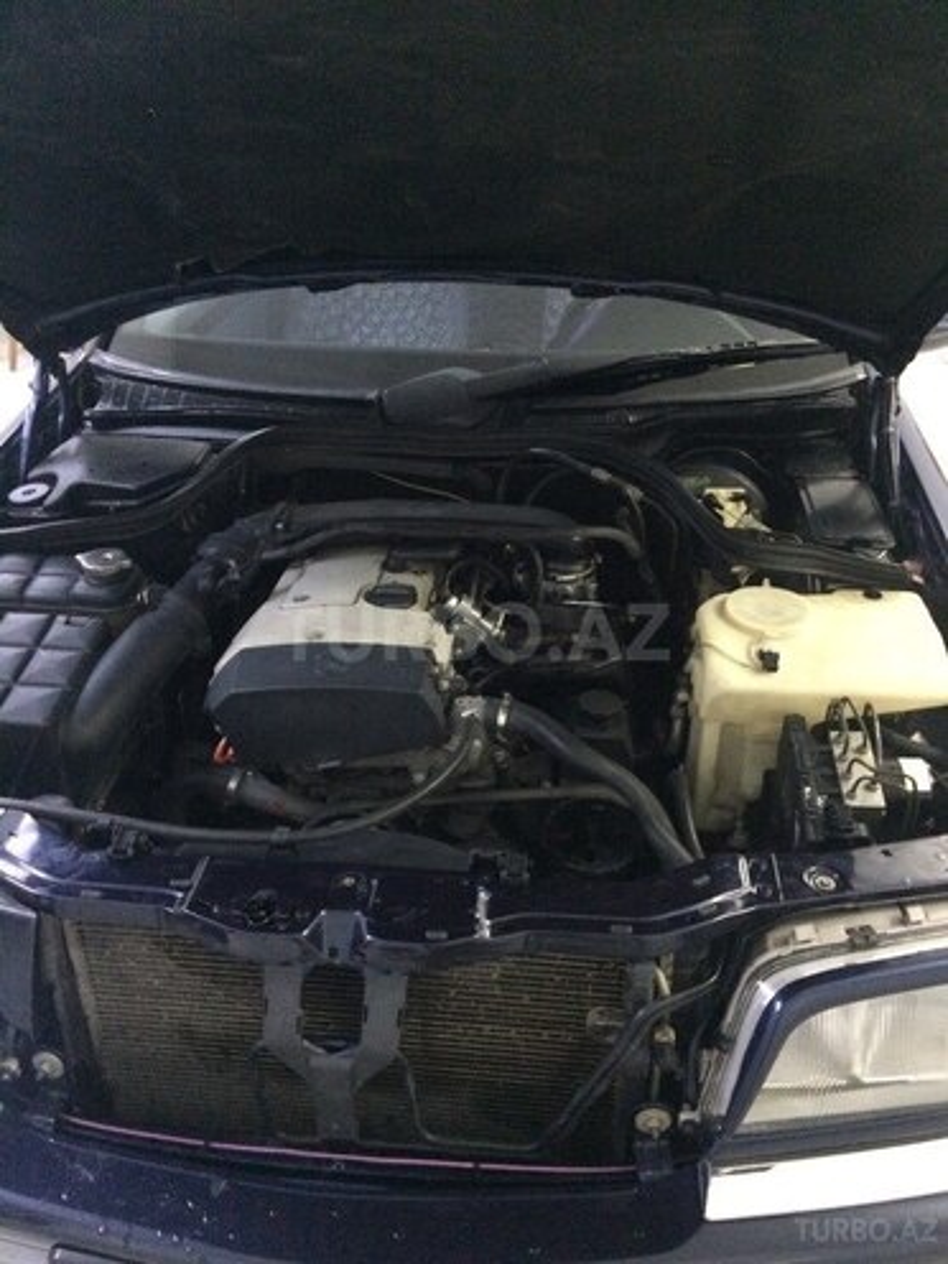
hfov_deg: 48.2
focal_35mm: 29
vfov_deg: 61.7
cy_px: 632
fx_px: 1059
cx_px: 474
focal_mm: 4.15
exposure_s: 1/17
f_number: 2.2
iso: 320
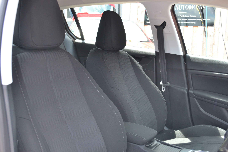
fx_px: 275
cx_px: 114
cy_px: 76
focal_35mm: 44
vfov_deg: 30.9
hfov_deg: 45.0
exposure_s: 1/100
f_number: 5
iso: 400
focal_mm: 29
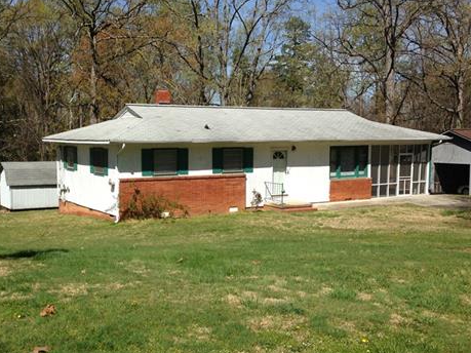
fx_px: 626
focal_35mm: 46
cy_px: 194
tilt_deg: -4.8
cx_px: 208
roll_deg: -0.3
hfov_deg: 41.2
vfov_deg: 31.5
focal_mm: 4.12
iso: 50
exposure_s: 1/1938
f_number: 2.4
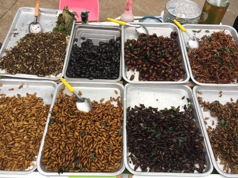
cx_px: 119
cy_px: 89
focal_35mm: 29
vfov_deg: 48.2
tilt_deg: -52.0
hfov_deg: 61.7
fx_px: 199
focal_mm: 4.15
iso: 40
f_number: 2.2
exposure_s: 1/100
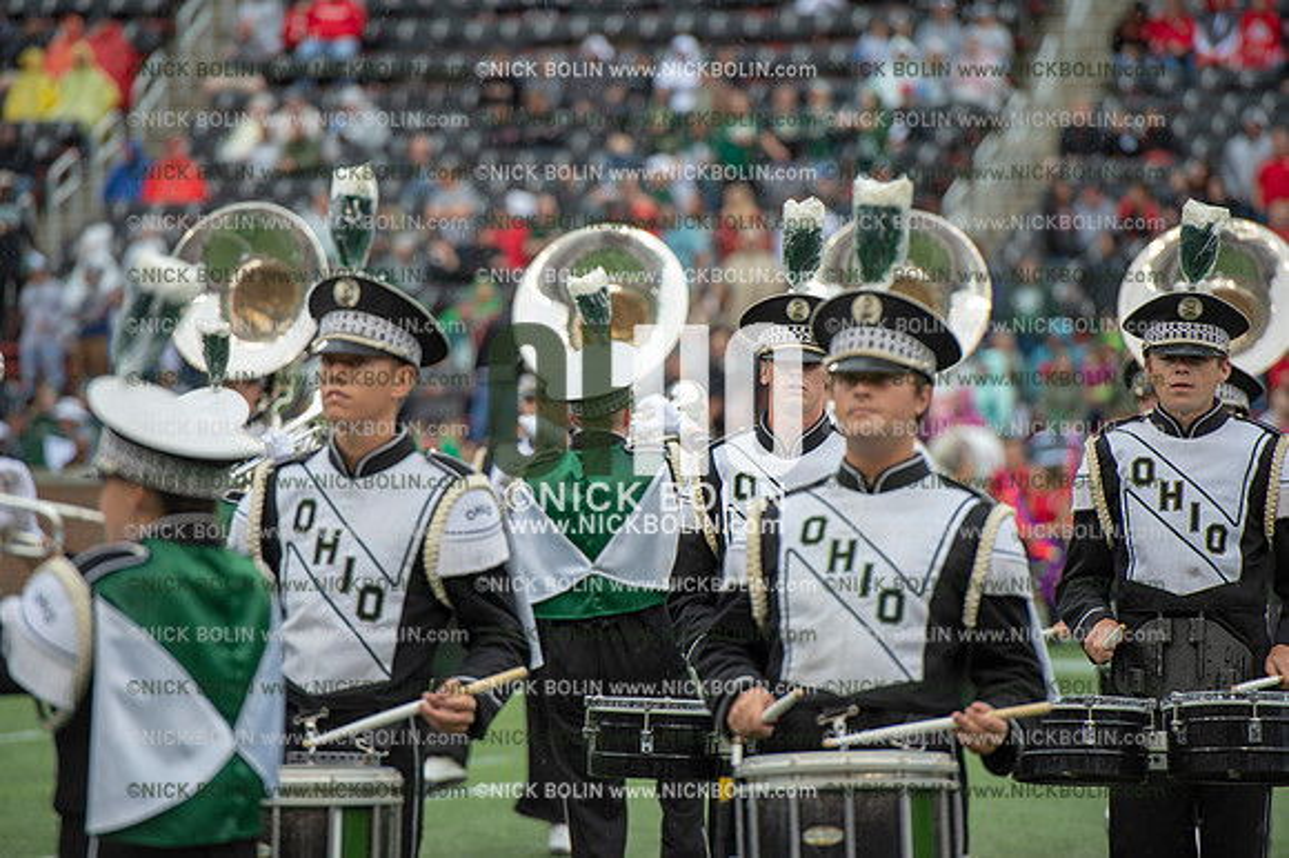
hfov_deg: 10.3
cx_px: 644
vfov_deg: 6.9
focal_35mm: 200
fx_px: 7157
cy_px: 429
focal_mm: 200
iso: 400
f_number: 4
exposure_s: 1/500
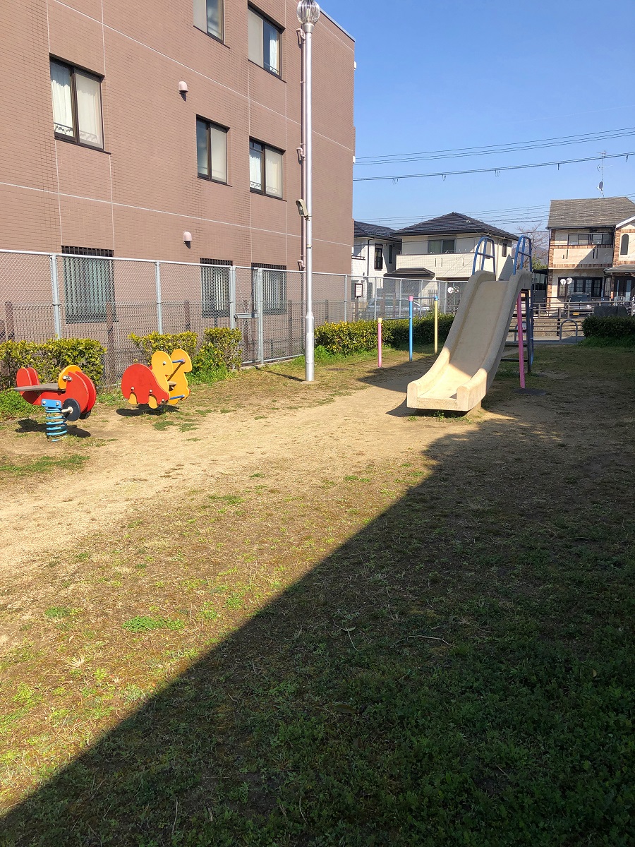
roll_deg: -0.6
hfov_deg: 49.7
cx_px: 318
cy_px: 424
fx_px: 685
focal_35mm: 28
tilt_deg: -9.8
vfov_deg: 63.4
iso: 20
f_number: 1.8
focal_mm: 3.99
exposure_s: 1/1412
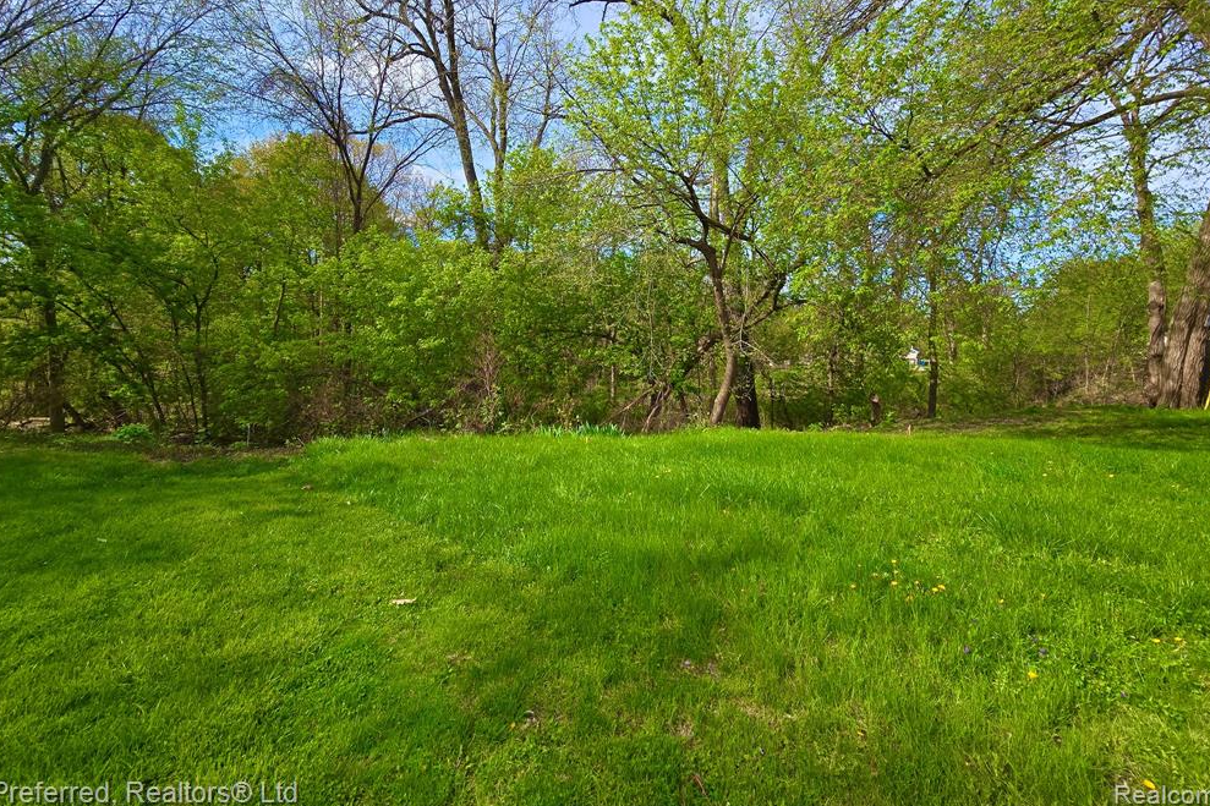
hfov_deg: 104.3
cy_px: 345
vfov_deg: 80.7
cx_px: 612
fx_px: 470
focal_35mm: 14
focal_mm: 2.2
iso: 50
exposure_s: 1/1265
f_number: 2.2
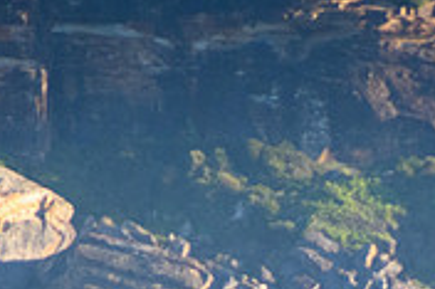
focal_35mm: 1979
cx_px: 267
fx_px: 23890
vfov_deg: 0.7
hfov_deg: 1.0
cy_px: 451
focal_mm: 400
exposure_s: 1/2500
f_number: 5.6
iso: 1000
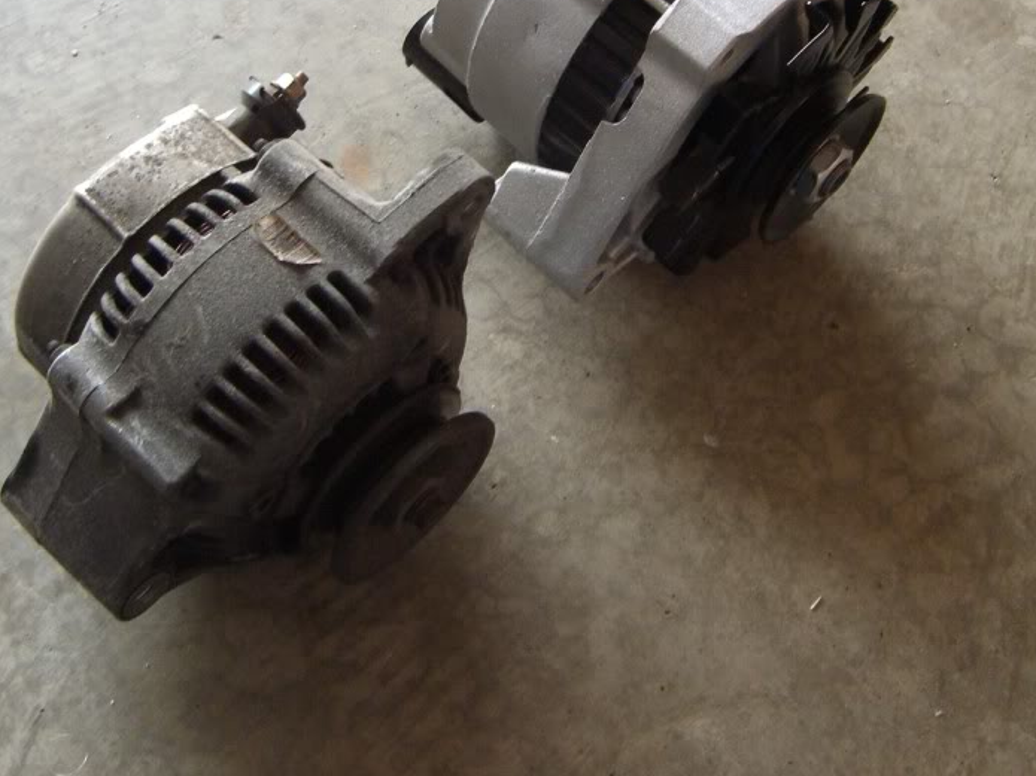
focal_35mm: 56
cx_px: 511
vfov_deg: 25.8
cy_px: 216
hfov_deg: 34.4
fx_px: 1676
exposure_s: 1/100
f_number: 2.8
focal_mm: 7.9
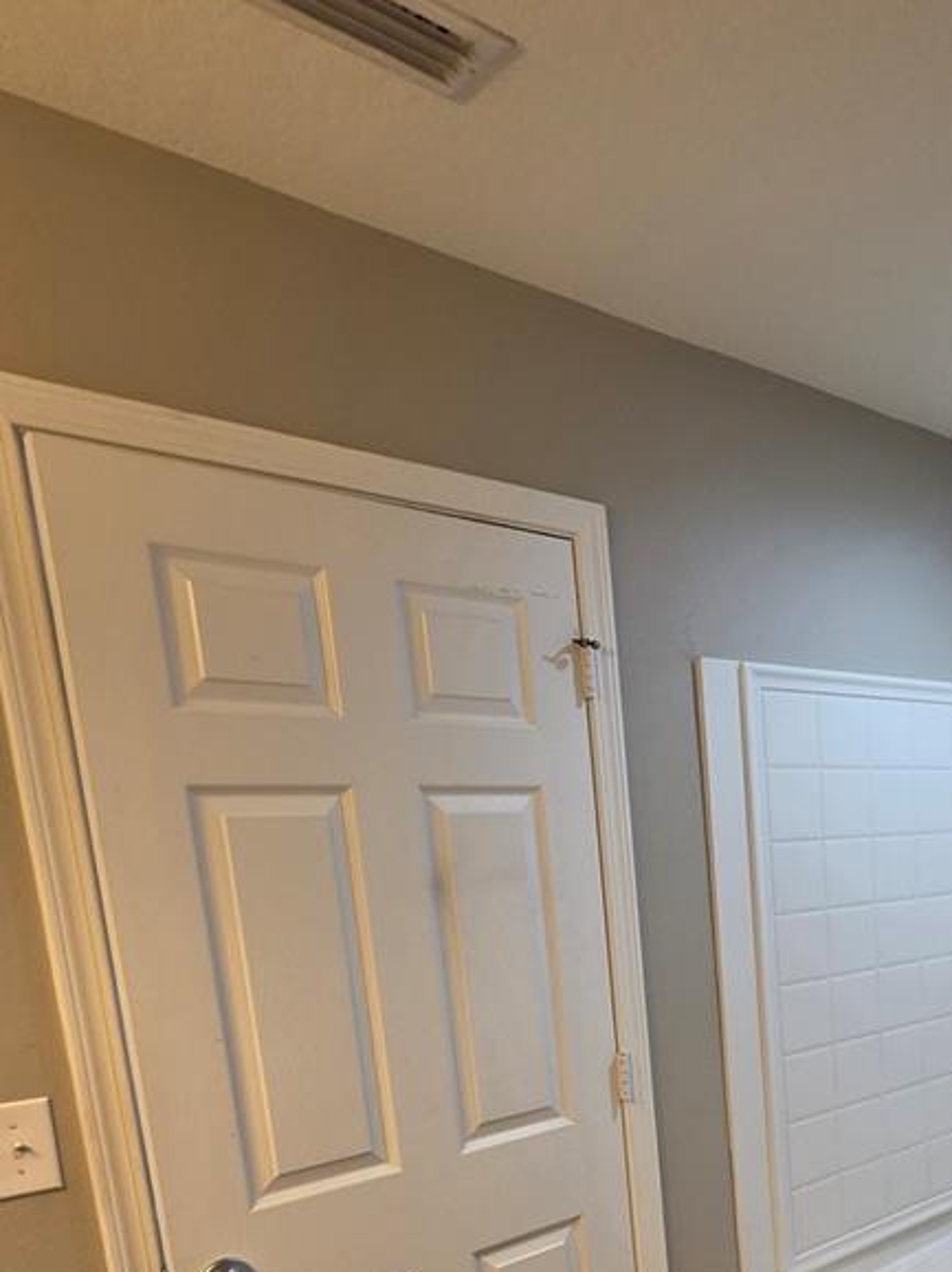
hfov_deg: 44.8
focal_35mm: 27
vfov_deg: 60.0
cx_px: 919
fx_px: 991
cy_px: 1021
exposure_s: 1/60
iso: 250
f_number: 2.2
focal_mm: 2.2
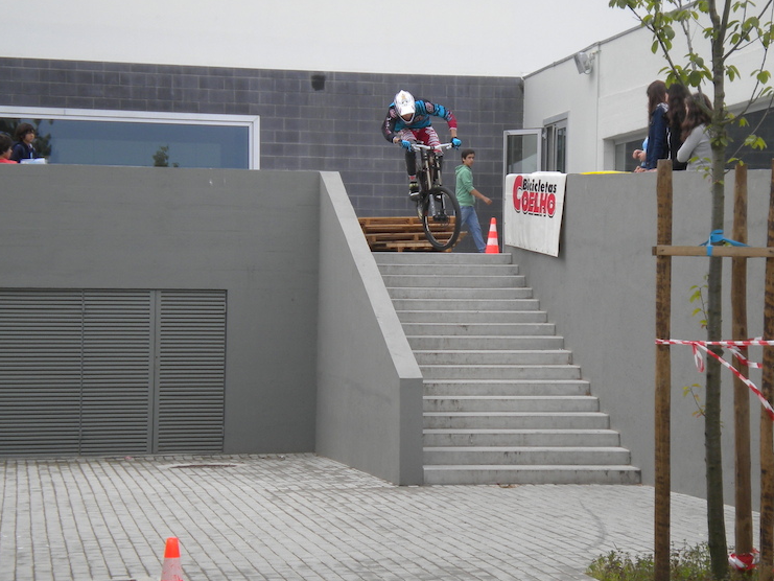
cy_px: 280
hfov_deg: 20.8
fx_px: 2102
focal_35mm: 94
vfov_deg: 15.7
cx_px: 442
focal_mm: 12.3
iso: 80
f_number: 4.6
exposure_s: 1/355
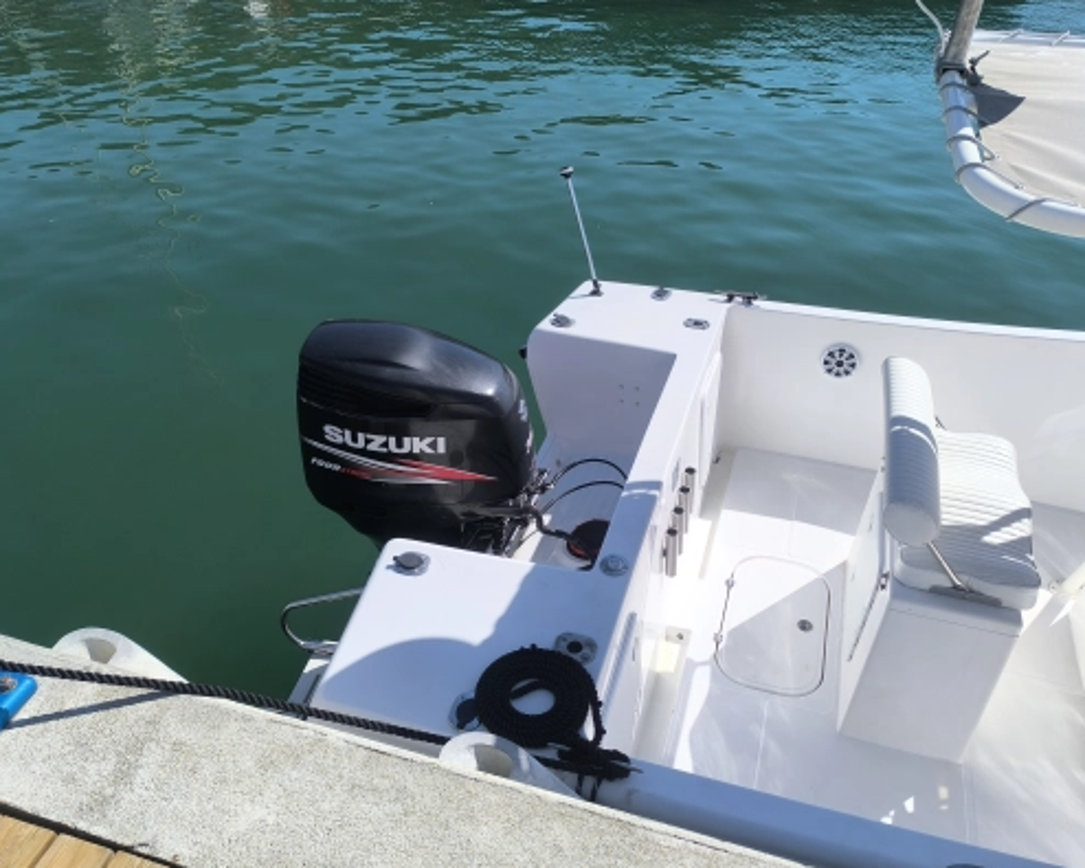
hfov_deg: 68.1
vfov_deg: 56.8
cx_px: 560
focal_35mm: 25
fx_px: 803
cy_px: 441
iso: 50
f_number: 1.65
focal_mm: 6.14
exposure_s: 1/1626
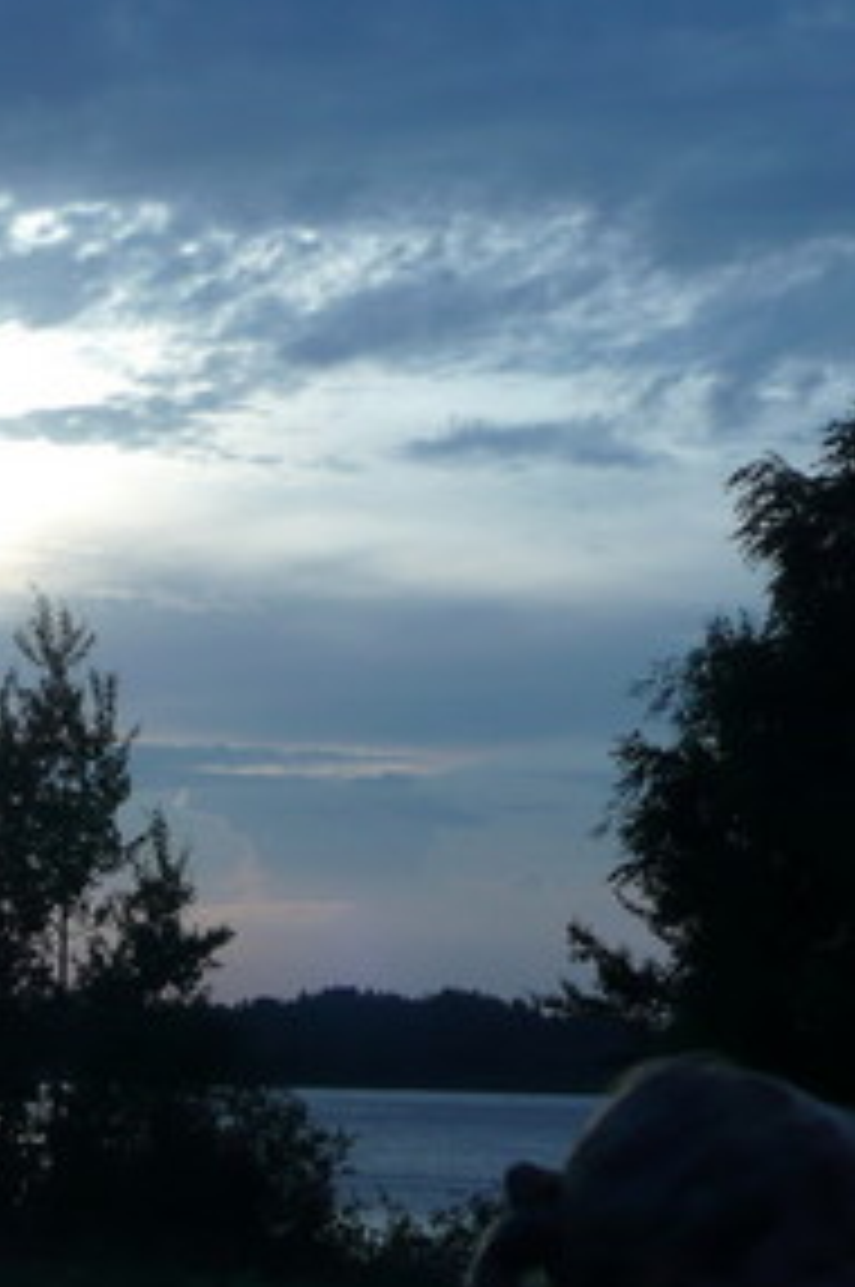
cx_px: 40
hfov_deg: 11.1
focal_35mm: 122
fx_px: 4356
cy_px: 650
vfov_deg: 16.8
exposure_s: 1/640
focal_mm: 11
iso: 100
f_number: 4.5
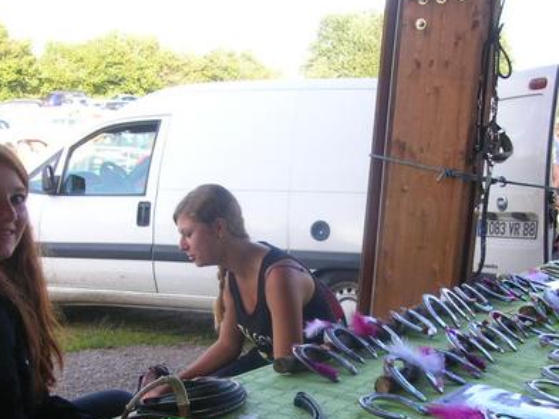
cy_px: 324
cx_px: 309
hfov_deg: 33.7
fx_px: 921
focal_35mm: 57
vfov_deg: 25.3
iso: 50
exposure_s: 1/106
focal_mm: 5.8
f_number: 2.8
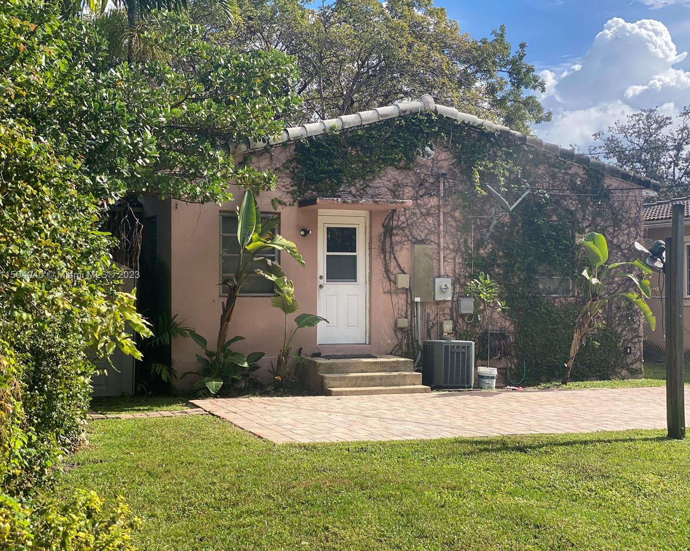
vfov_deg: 27.6
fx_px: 1123
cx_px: 364
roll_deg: -0.4
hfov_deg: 34.1
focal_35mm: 55
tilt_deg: +1.2
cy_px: 276
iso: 20
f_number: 2
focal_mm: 6
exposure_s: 1/1089
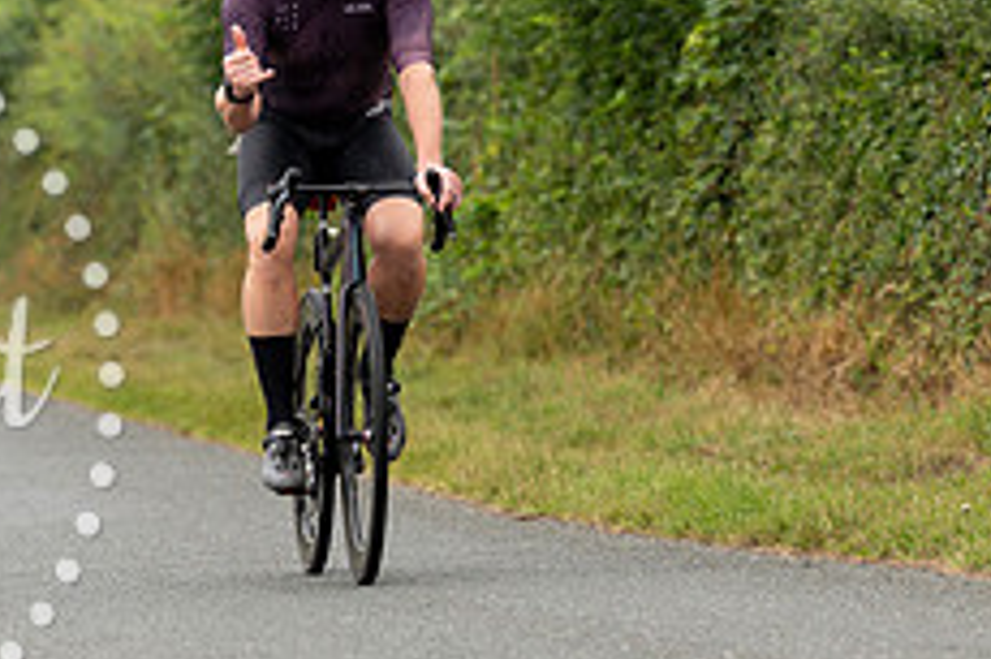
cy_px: 162
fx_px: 8885
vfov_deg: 4.2
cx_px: 388
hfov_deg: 6.4
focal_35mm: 323
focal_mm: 128
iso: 250
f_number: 3.2
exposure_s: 1/400
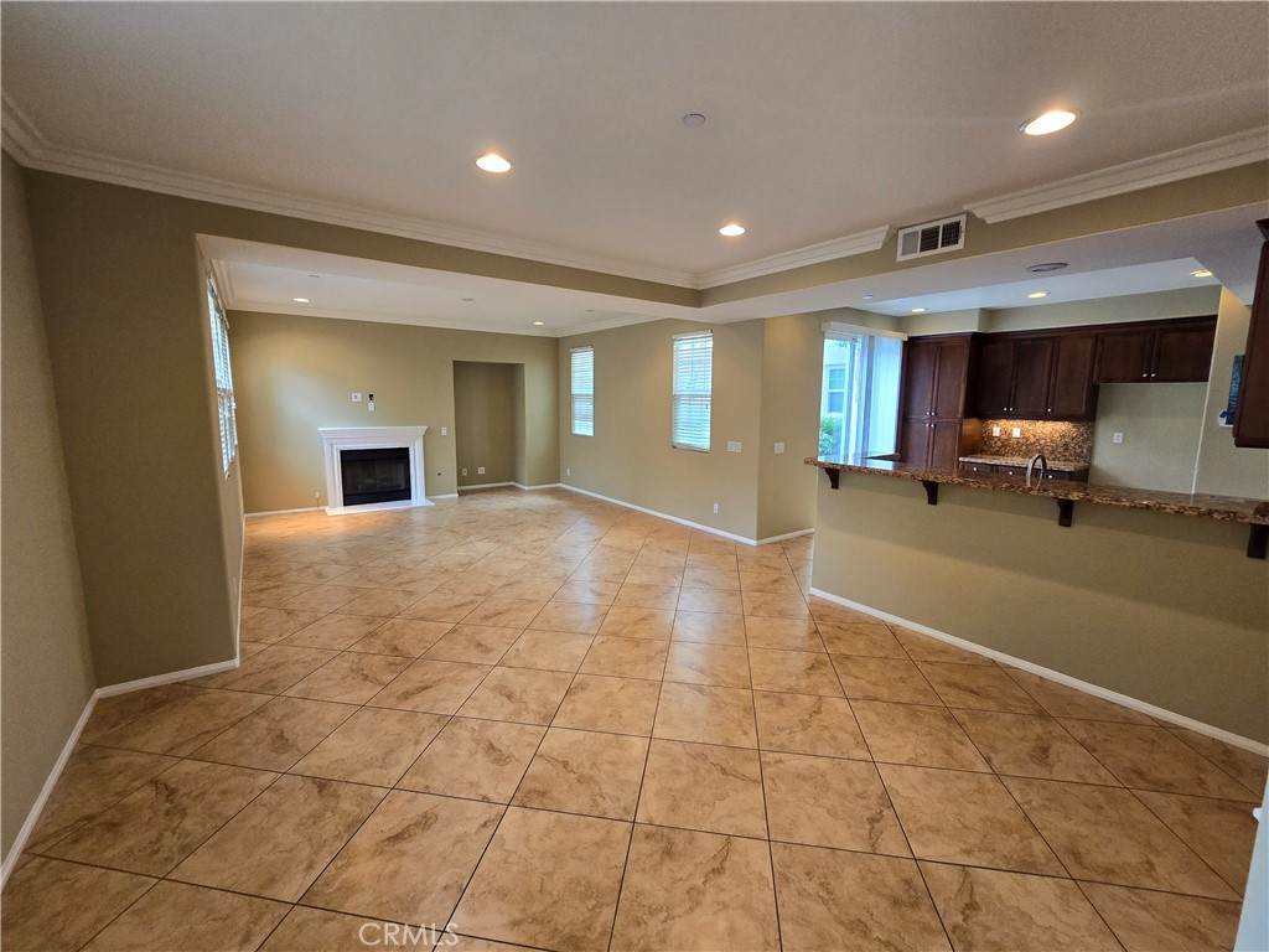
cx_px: 634
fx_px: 477
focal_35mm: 13
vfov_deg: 89.9
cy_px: 476
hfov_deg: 106.2
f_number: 2.2
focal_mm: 2.2
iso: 100
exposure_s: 1/60
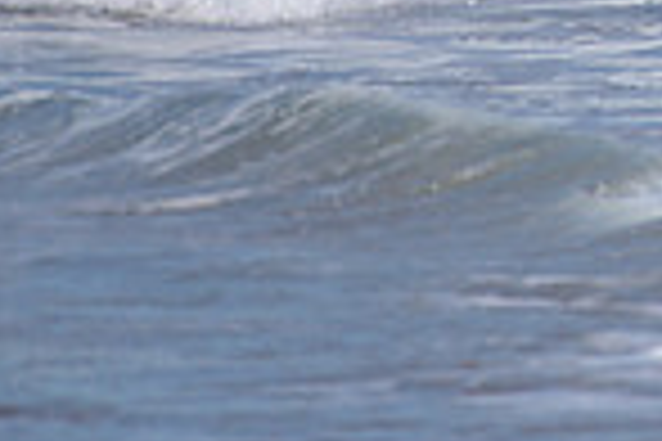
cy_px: -353
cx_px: 1036
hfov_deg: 1.0
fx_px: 36278
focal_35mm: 1973
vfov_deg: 0.7
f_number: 5.6
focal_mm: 500
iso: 180
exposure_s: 1/2500
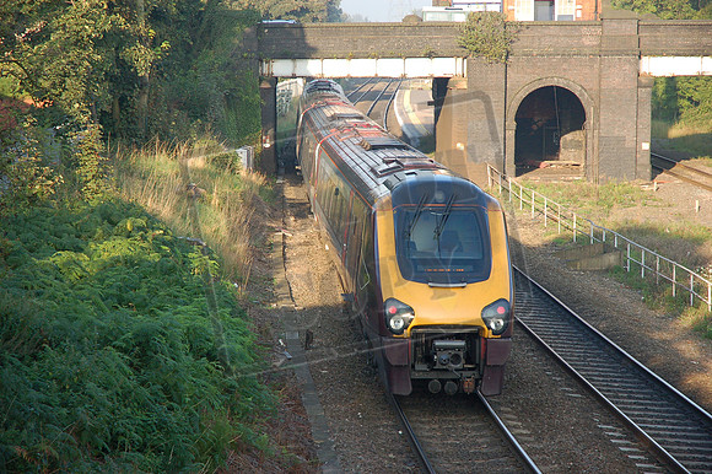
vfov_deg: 13.0
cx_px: 356
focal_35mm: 105
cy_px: 237
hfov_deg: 19.5
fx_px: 2075
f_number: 4.5
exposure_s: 1/500
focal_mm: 70
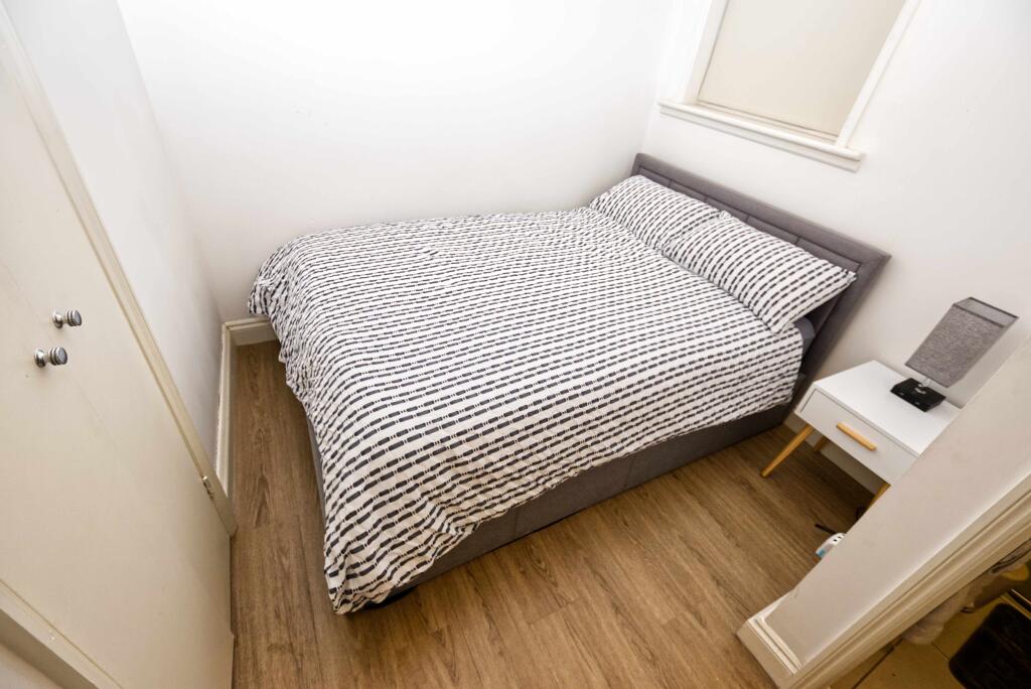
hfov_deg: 100.4
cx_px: 516
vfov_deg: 77.4
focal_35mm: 15
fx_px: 430
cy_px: 344
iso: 450
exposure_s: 1/125
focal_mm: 10
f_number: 4
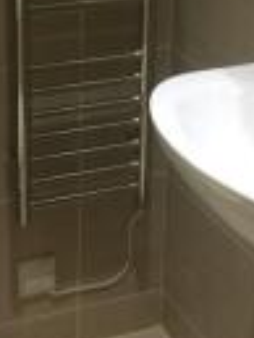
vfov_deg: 19.3
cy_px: -14
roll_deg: -0.4
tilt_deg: -17.6
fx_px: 957
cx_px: 65
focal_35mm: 98
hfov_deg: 15.1
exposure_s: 1/33
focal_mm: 4.15
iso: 100
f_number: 2.2
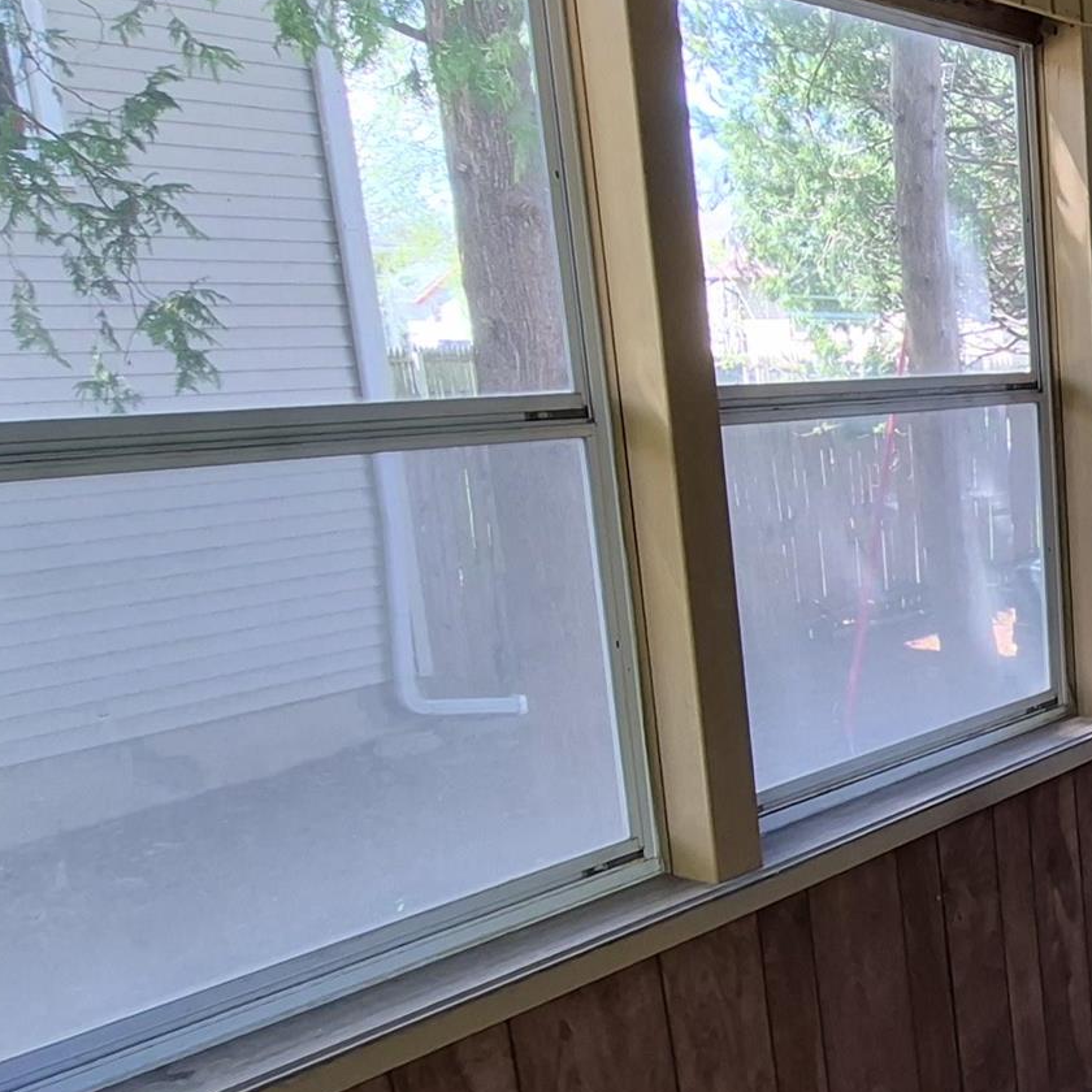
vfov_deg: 39.9
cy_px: 630
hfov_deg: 29.7
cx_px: 1507
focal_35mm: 42
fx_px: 1499
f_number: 2.2
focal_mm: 1.74
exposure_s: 1/60
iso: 100
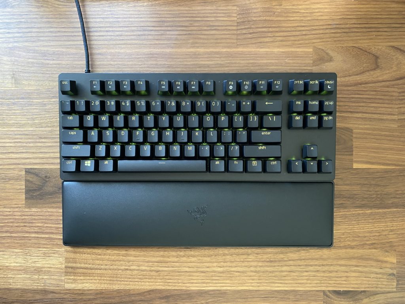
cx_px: 202
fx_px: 304
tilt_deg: -89.2
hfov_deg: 67.3
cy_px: 152
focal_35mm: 26
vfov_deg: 53.1
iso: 500
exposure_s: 1/50
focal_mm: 4.25
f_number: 1.8
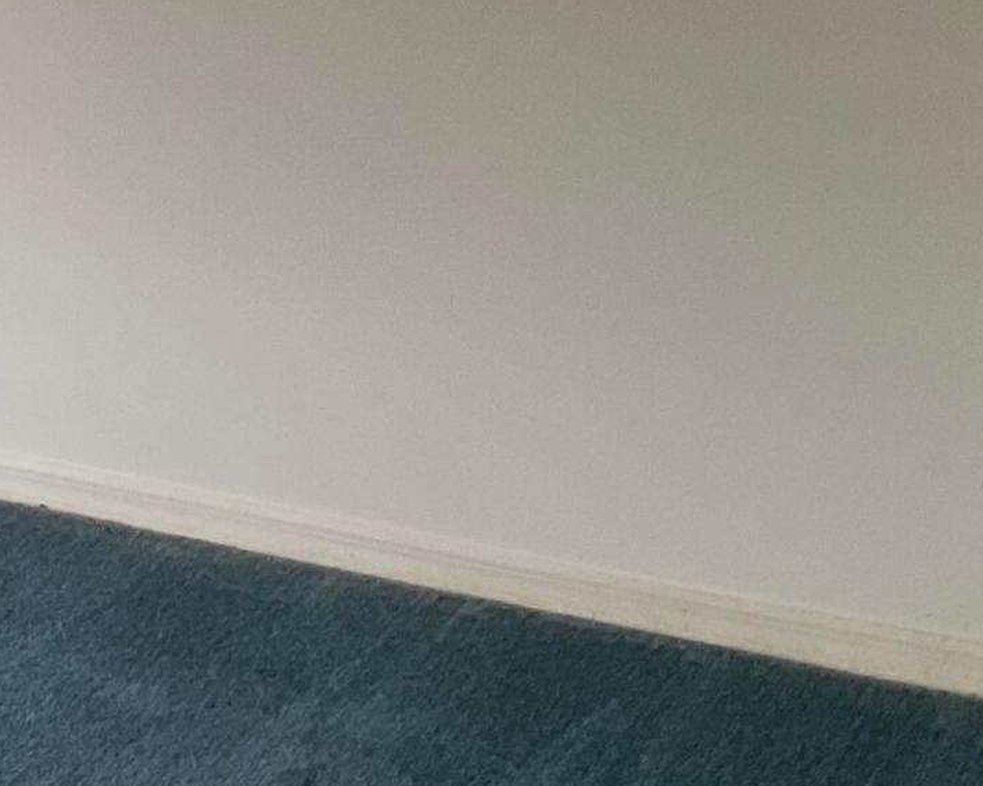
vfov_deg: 13.1
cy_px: -91
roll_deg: +0.1
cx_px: -538
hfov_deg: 15.3
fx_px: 3345
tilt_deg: -10.7
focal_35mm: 115
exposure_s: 1/122
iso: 40
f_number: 1.8
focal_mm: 3
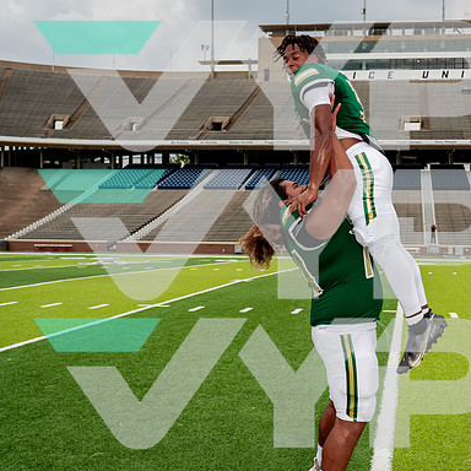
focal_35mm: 41
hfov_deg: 39.9
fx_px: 631
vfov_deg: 40.9
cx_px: 350
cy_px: 235
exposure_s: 1/640
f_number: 5
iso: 100
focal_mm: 31
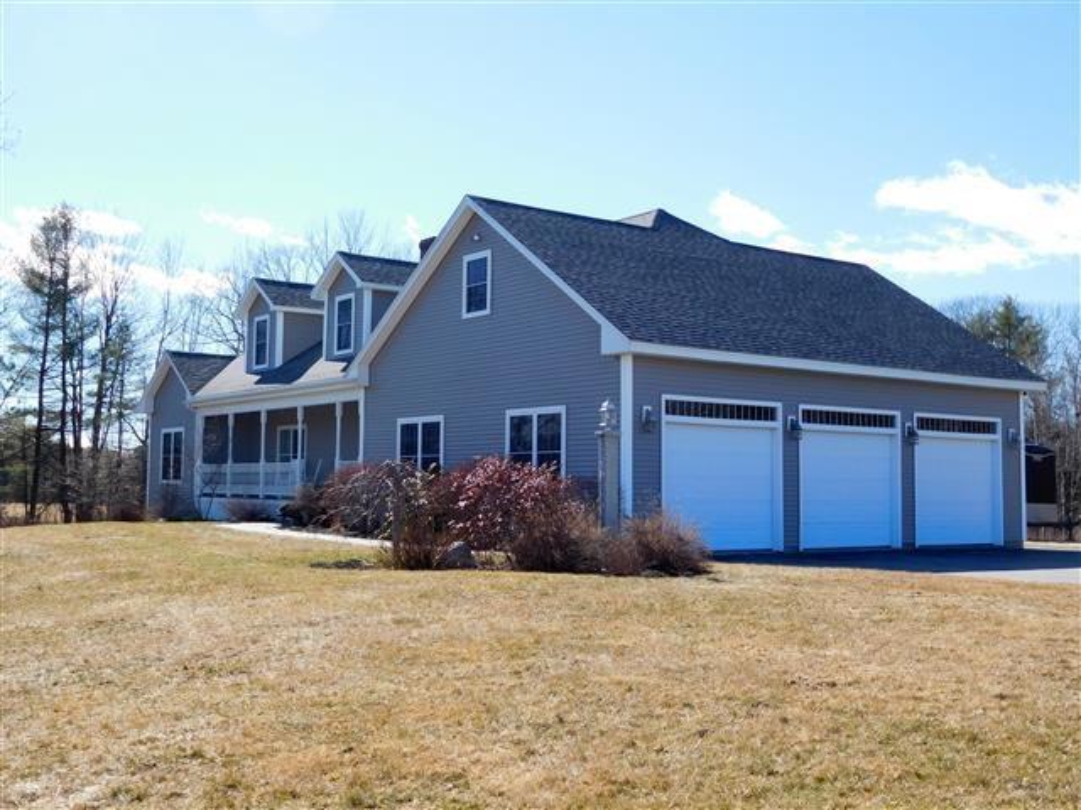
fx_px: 1249
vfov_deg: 36.0
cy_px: 405
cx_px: 540
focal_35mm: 40
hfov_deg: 46.8
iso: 125
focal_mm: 7.1
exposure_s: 1/640
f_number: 3.9
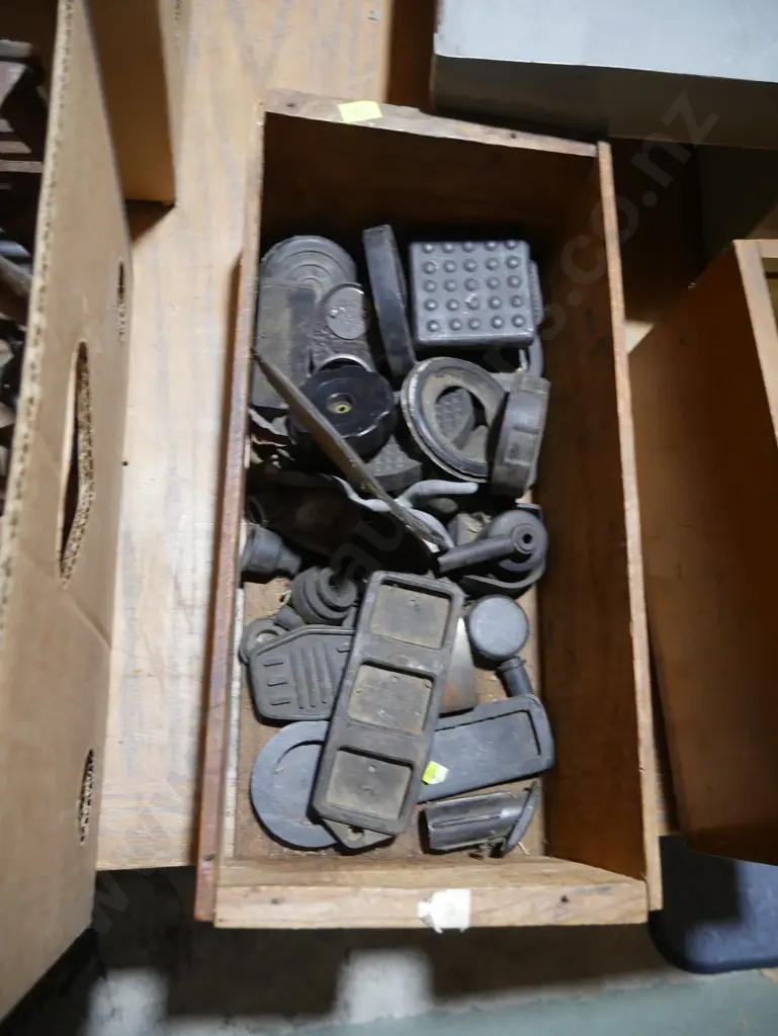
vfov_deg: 59.9
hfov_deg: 46.8
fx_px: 898
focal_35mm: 30
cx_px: 389
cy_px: 518
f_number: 3.6
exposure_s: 1/60
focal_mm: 15
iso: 500
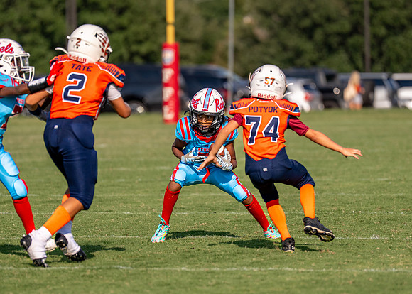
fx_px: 4211
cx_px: 204
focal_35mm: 360
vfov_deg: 4.0
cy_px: 147
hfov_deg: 5.6
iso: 160
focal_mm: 200
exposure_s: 1/5000
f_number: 2.8
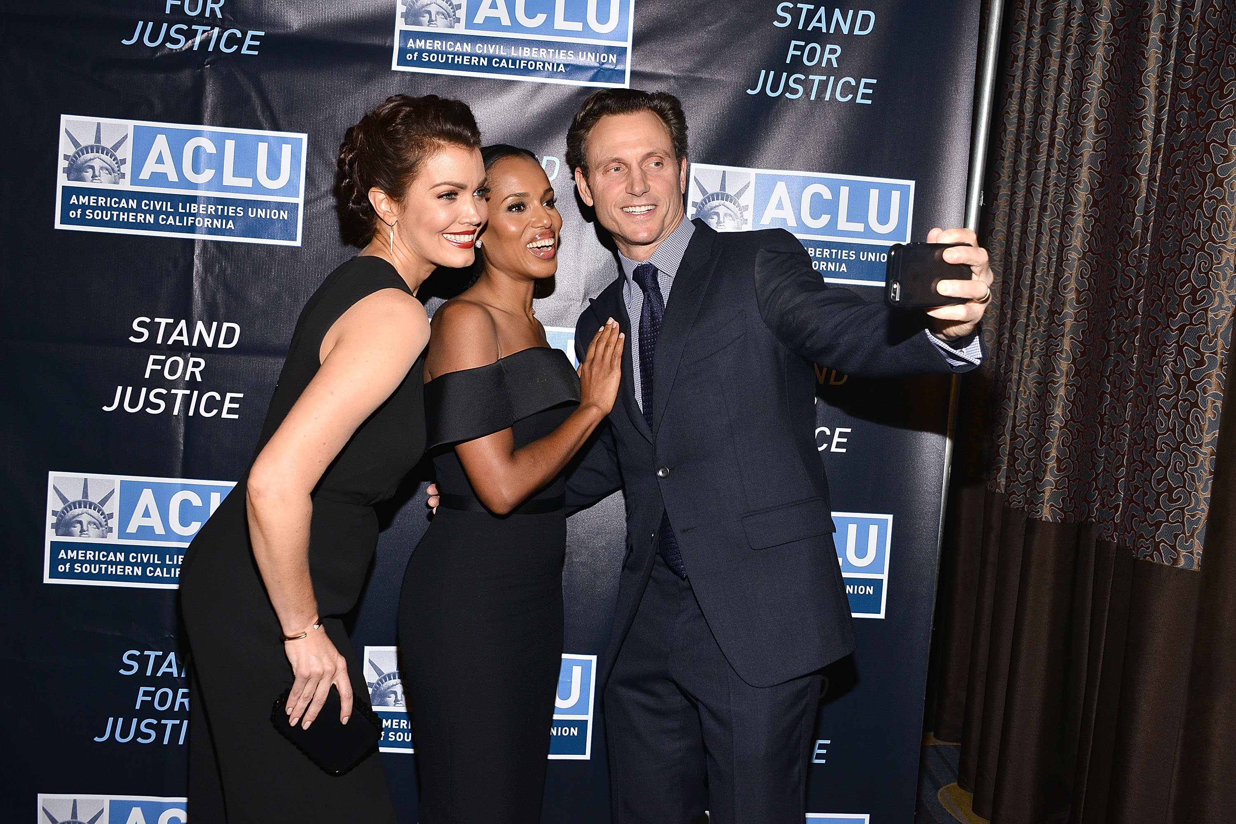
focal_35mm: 32
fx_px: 1099
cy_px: 412
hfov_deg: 58.7
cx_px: 618
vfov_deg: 41.1
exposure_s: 1/160
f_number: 7.1
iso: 500
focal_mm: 32
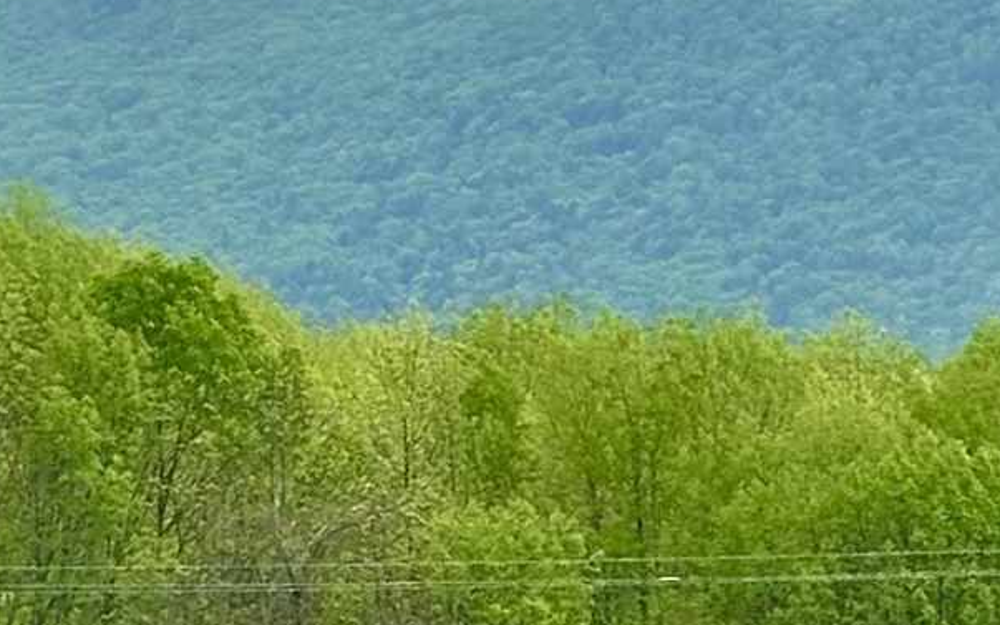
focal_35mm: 259
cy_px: 557
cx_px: -1398
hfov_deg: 7.6
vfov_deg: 5.1
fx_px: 7059
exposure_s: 1/2028
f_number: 1.78
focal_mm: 6.86
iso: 64
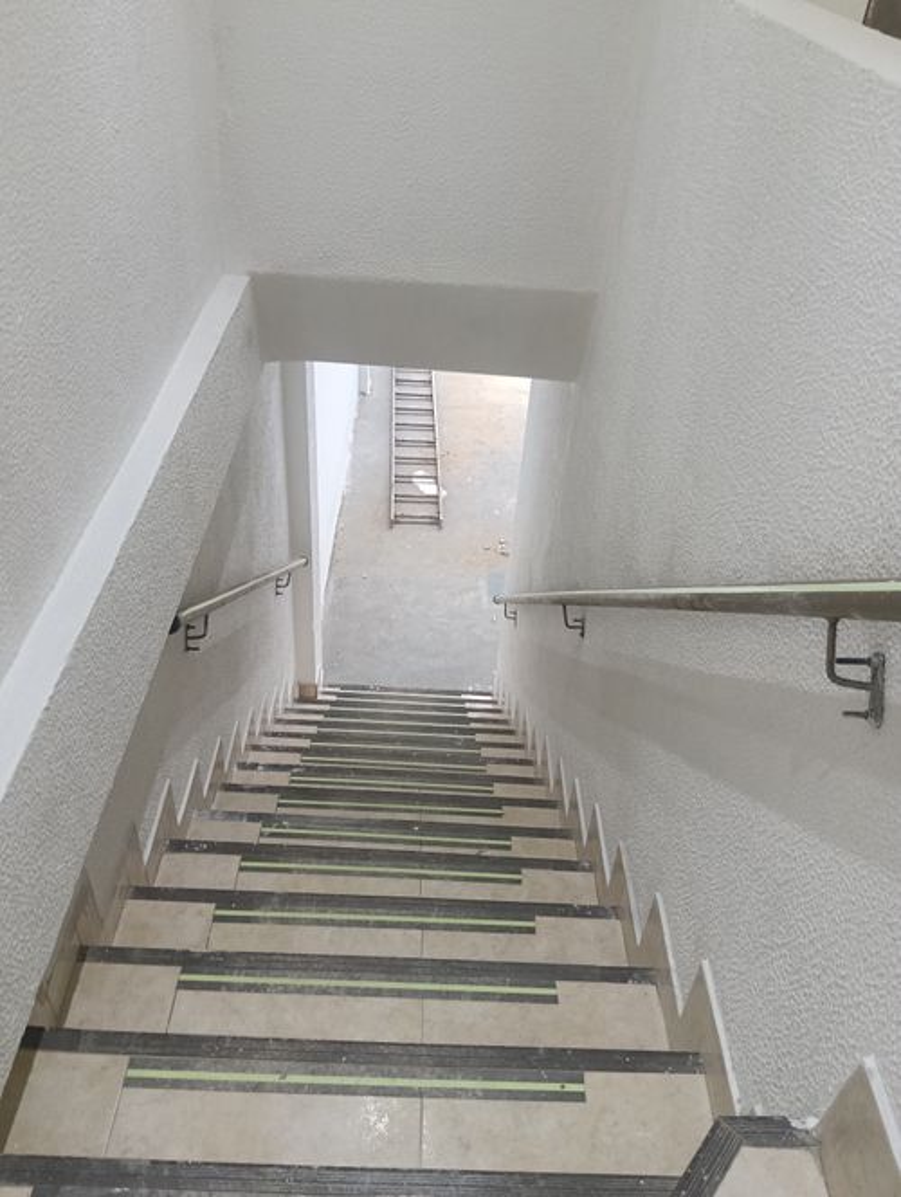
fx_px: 935
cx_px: 450
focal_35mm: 27
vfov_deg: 65.2
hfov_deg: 51.5
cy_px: 598
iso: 160
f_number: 1.8
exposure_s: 1/30
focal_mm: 3.98
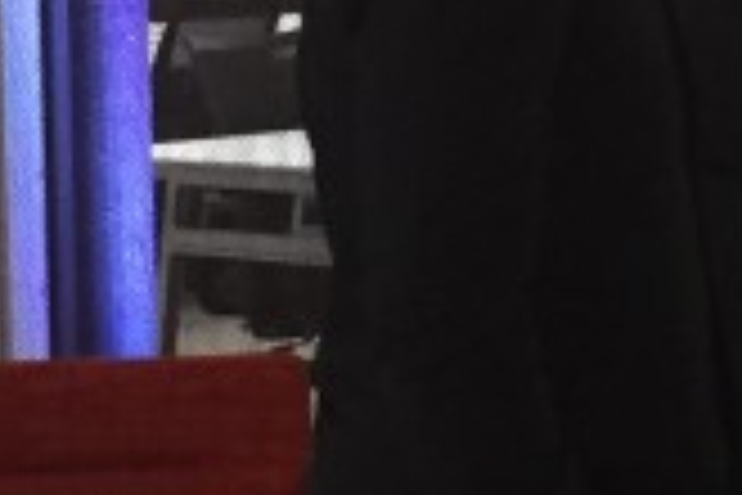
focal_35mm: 220
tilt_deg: -2.1
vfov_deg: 6.2
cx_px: 373
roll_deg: +1.7
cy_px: 32
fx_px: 4534
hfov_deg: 9.4
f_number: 2.2
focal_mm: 4.15
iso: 125
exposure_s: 1/30
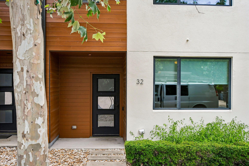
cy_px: 83
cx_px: 124
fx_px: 249
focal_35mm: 36
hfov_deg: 53.1
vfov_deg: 36.9
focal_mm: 24
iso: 400
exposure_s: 1/250
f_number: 8
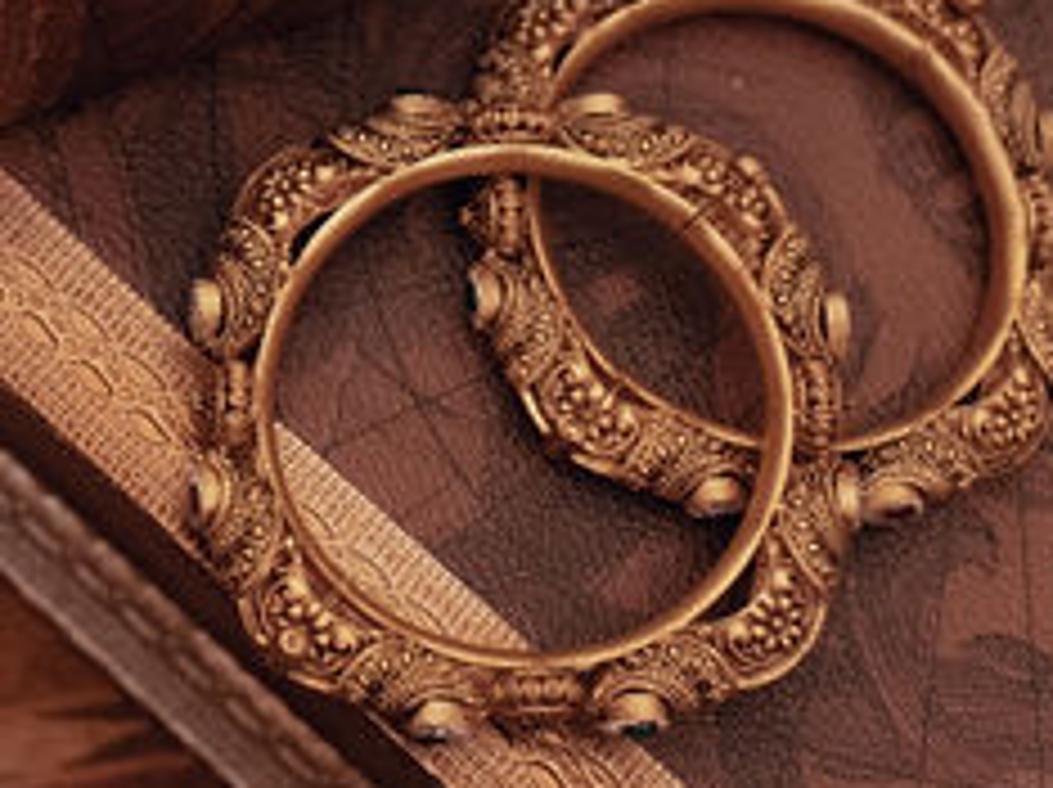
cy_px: -88
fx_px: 3859
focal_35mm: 127
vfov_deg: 11.5
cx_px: -324
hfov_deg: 14.8
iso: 1250
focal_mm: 43
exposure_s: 1/250
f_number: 2.8
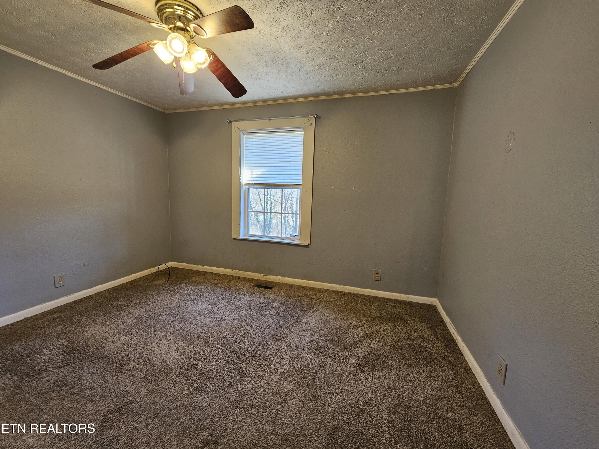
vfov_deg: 89.9
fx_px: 225
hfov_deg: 106.2
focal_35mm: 13
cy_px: 224
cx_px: 300
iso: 125
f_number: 2.2
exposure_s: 1/60
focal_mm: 2.2
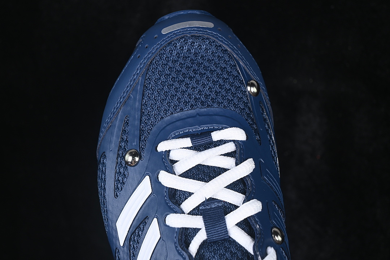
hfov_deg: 27.0
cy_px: 130
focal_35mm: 75
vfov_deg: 18.2
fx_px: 812
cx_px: 195
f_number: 6.3
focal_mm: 50
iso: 160
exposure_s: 1/60
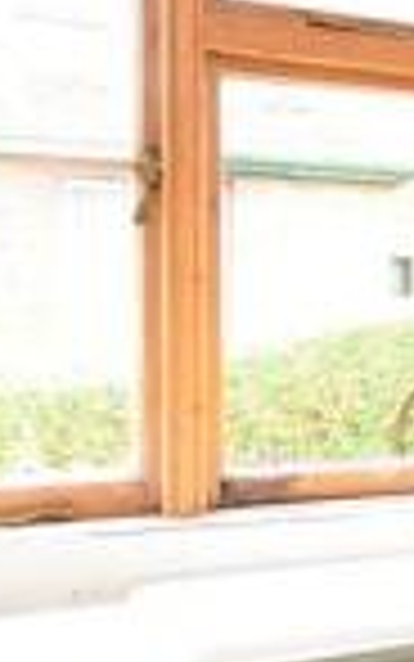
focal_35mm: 68
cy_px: 306
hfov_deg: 13.9
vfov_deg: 30.2
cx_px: 972
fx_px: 1226
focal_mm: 10
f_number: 5
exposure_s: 1/5
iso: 200
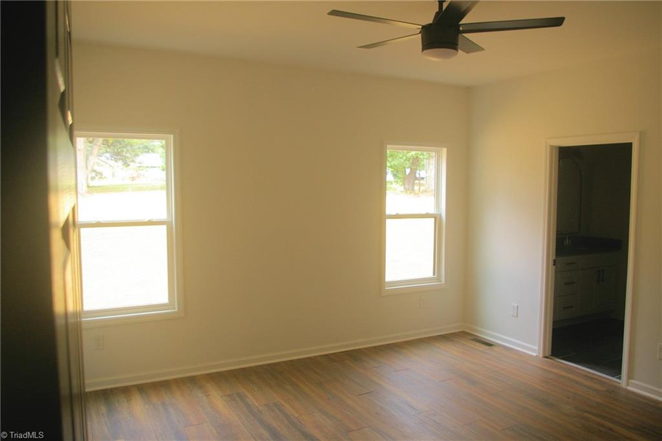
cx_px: 331
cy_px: 220
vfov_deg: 47.9
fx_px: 496
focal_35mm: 27
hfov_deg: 67.4
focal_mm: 18
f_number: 4.5
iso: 200
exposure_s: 1/60
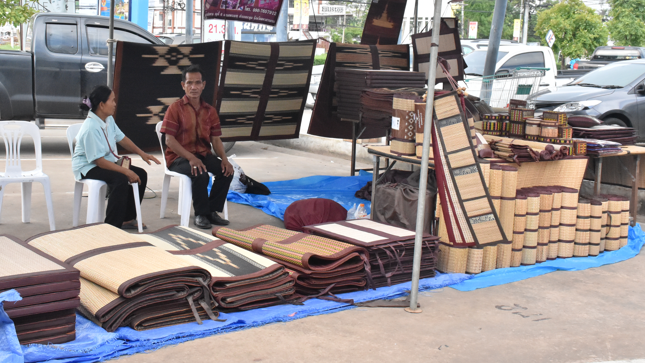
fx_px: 838
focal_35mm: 49
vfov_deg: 24.2
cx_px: 267
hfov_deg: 42.0
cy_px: 104
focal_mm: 24
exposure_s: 1/500
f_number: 11
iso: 2000
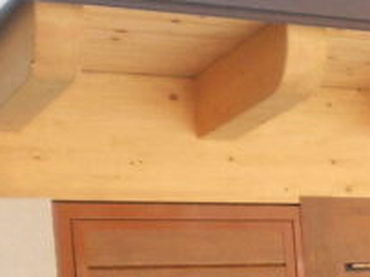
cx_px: 755
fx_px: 1399
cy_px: 421
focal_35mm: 131
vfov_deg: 10.9
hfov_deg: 13.0
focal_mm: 4.6
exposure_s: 1/125
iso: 80
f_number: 3.2
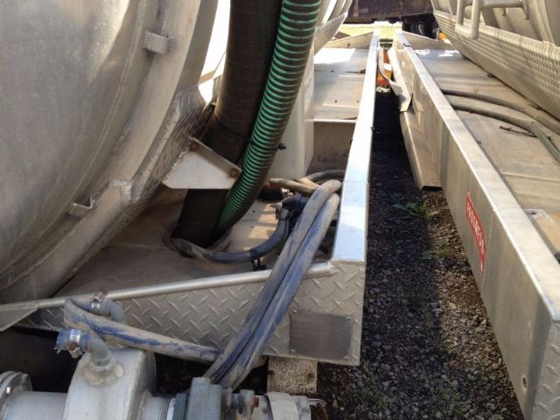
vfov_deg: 40.7
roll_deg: -1.1
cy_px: 210
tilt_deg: -21.6
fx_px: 566
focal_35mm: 35
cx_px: 280
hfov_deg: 52.6
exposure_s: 1/268
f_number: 2.4
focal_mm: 4.28
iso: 50
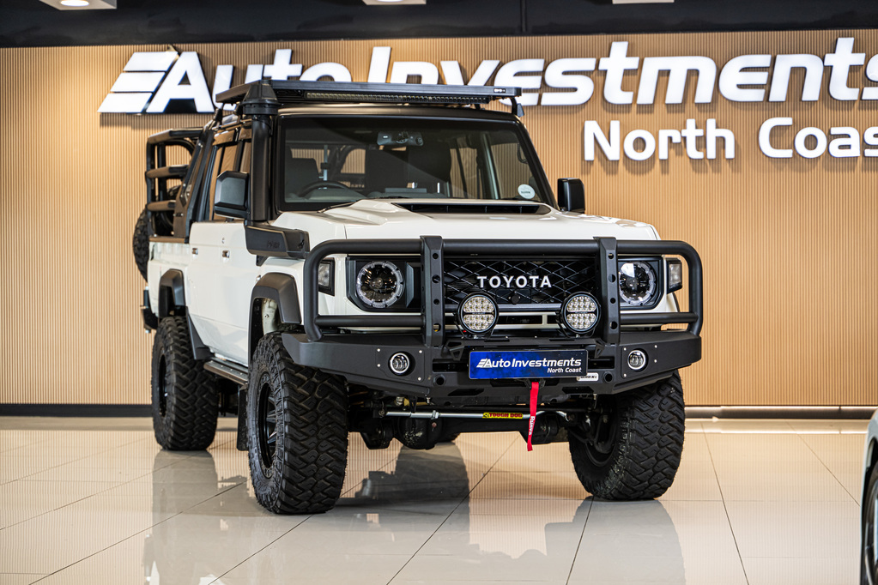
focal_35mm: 75
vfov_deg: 18.2
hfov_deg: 27.0
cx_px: 439
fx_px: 1829
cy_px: 292
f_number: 3.5
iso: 640
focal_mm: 75
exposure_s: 1/125
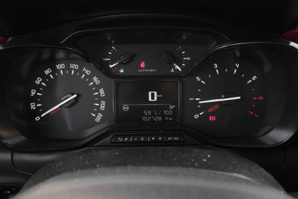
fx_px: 257
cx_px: 149
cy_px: 100
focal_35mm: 31
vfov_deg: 42.3
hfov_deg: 60.3
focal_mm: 20.9
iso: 2000
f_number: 8
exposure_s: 1/100
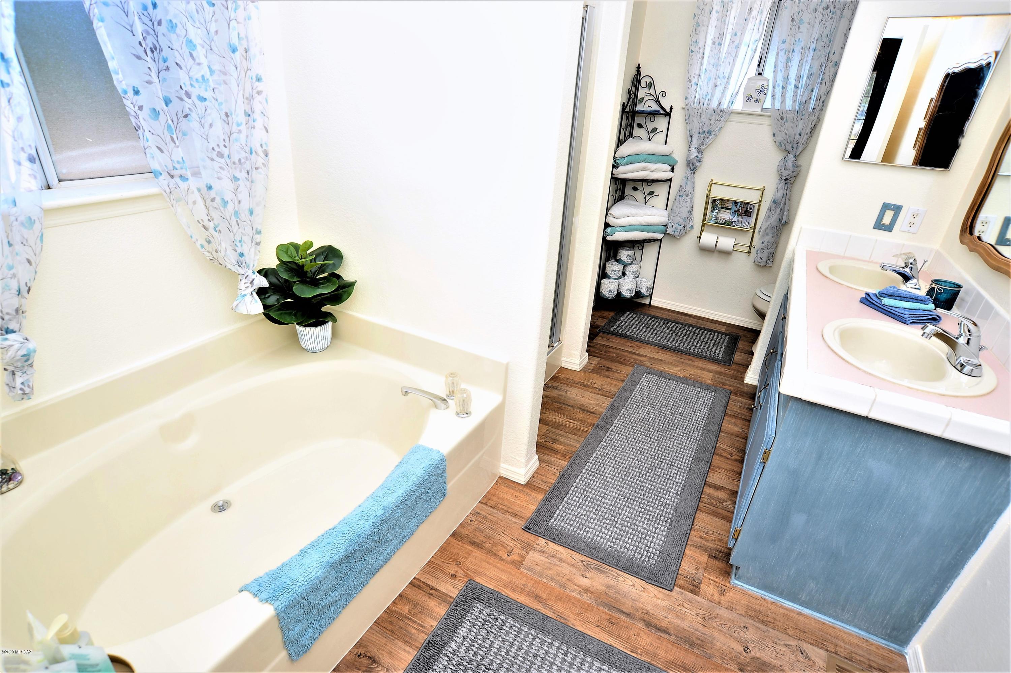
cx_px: 506
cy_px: 336
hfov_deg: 90.0
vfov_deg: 67.3
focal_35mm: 18
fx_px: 505
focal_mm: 18
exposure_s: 1/30
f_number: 9
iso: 320
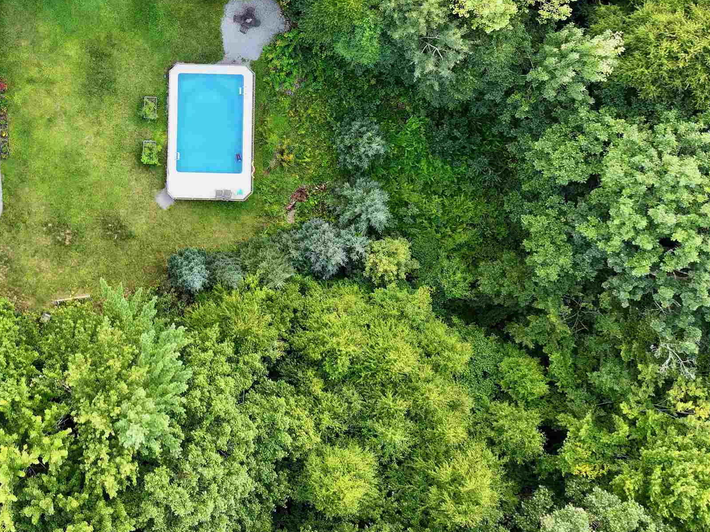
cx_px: 107
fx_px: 943
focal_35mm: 46
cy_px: 95
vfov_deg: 30.6
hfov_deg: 39.1
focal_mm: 12.29
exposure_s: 1/160
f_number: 2.8
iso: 100
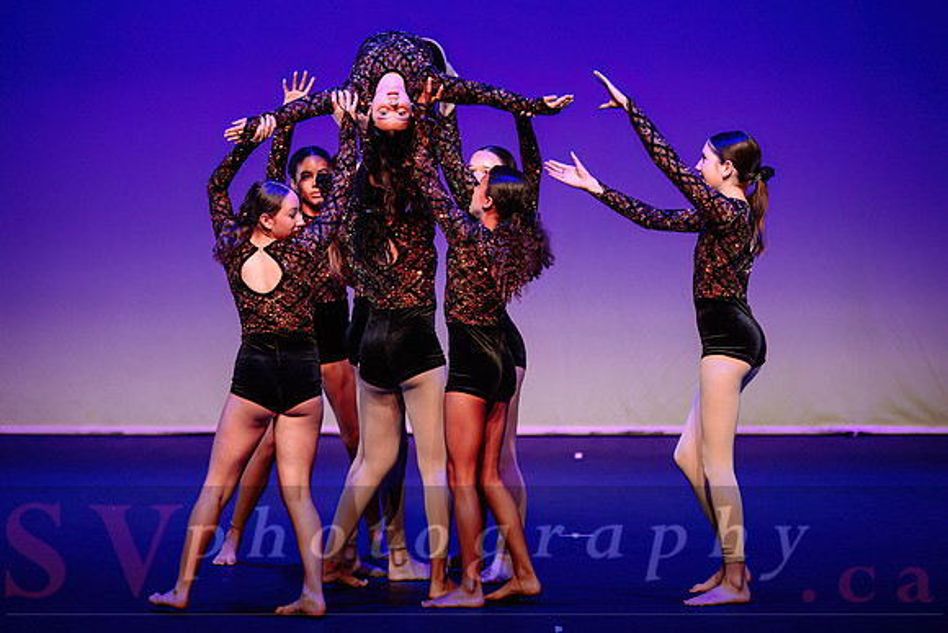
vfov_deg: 8.0
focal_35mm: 172
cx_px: 426
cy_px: 299
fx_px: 4523
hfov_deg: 12.0
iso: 1600
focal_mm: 140
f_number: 2.8
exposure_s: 1/400
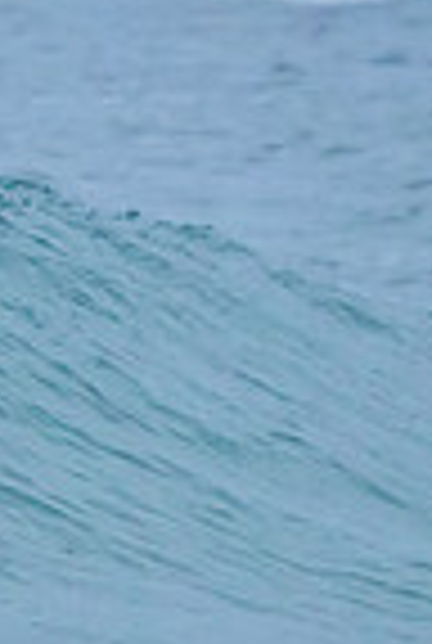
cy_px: 198
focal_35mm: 2596
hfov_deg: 0.5
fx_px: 46500
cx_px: -311
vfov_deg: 0.8
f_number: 5.6
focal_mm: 500
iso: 1800
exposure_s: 1/2000
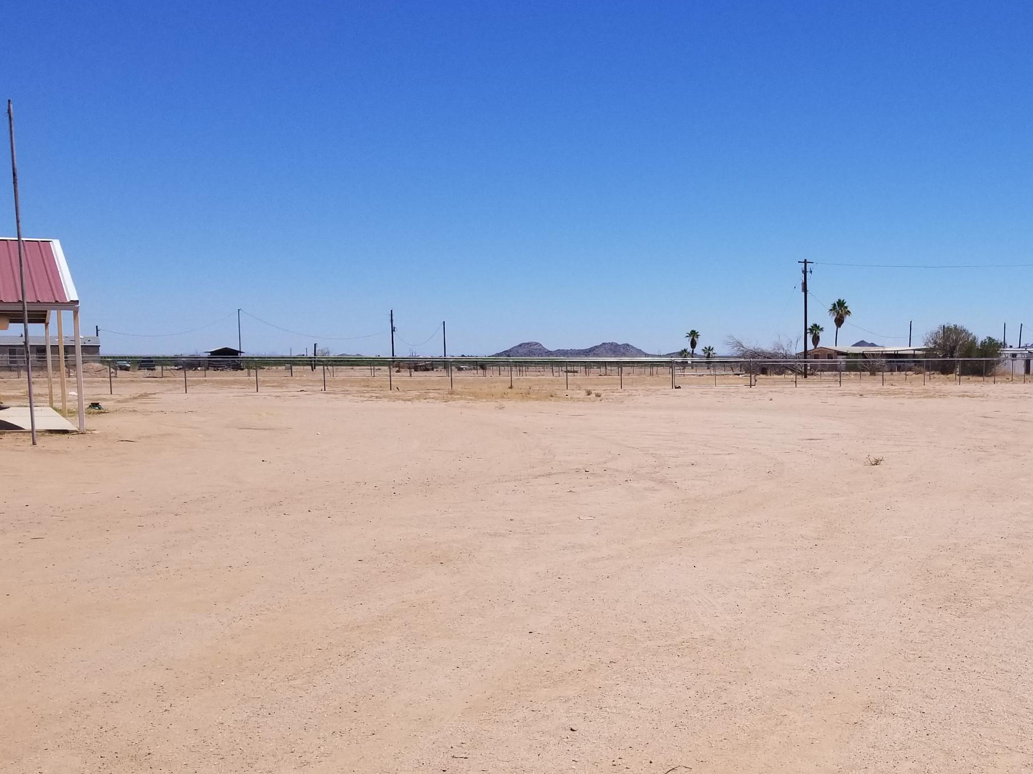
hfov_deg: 42.4
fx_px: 1283
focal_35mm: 43
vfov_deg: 33.3
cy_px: 525
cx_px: 782
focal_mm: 4.3
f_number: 1.7
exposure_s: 1/4672
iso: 50
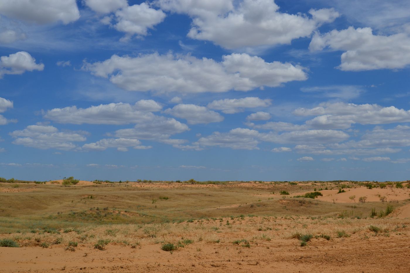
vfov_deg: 29.9
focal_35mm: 45
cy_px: 136
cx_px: 205
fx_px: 512
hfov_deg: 43.6
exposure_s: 1/500
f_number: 11
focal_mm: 30
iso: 160
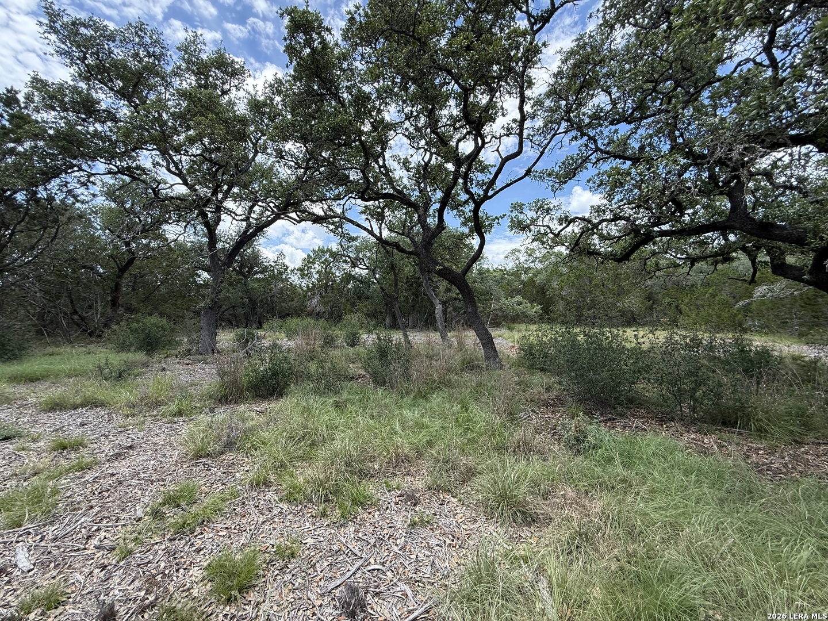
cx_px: 414
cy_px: 310
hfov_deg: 102.1
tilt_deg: -1.2
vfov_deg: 85.7
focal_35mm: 14
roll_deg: +1.3
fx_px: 335
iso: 64
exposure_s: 1/554
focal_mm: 2.22
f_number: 2.2
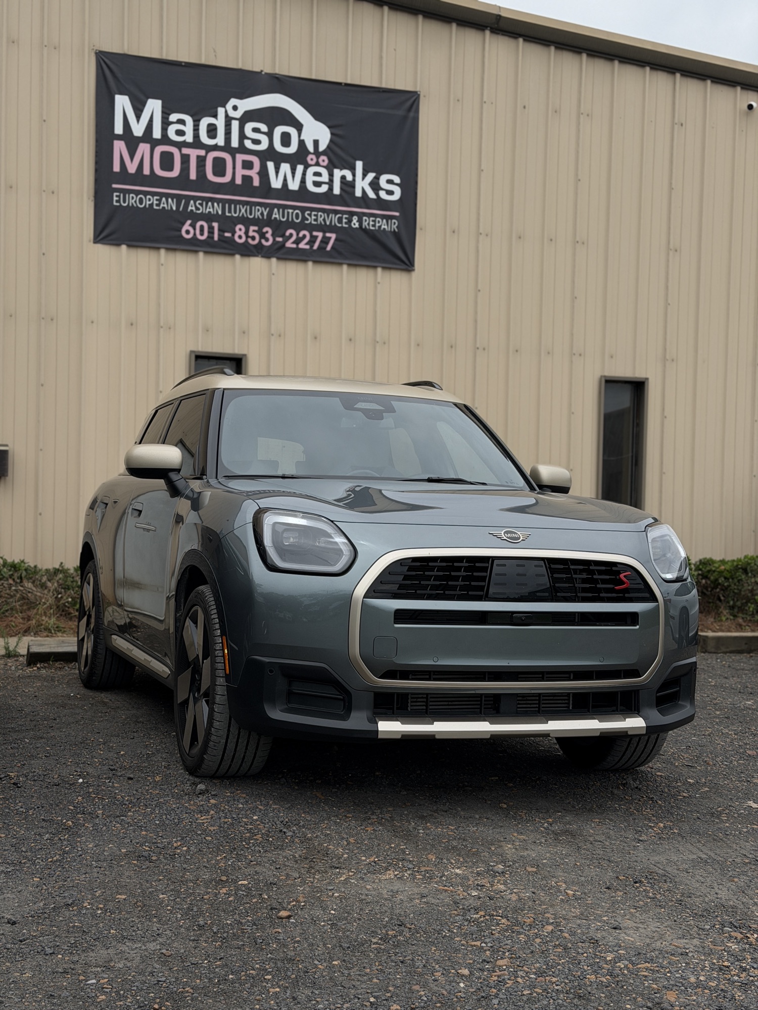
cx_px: 379
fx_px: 1401
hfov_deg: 30.3
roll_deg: -1.8
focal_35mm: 48
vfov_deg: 39.7
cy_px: 505
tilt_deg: +0.3
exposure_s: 1/3096
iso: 80
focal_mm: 6.76
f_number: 1.78
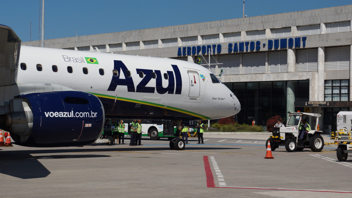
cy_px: 86
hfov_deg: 22.4
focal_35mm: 95
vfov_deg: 12.7
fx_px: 887
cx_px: 175
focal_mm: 60
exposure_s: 1/1000
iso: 100
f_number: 8
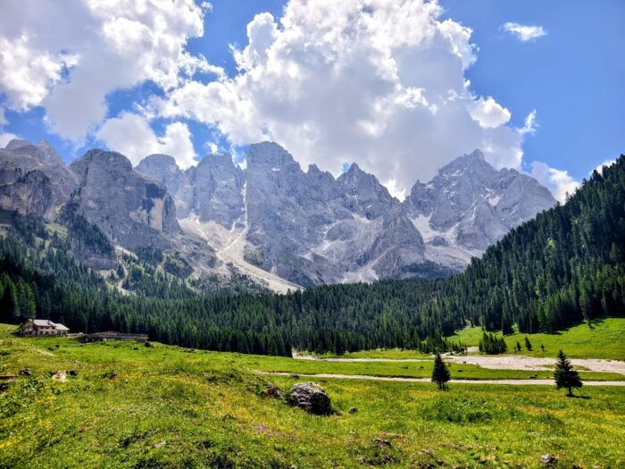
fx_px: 415
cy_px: 234
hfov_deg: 73.9
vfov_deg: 58.9
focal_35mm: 23
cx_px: 312
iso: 50
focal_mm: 8.67
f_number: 1.75
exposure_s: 1/7143
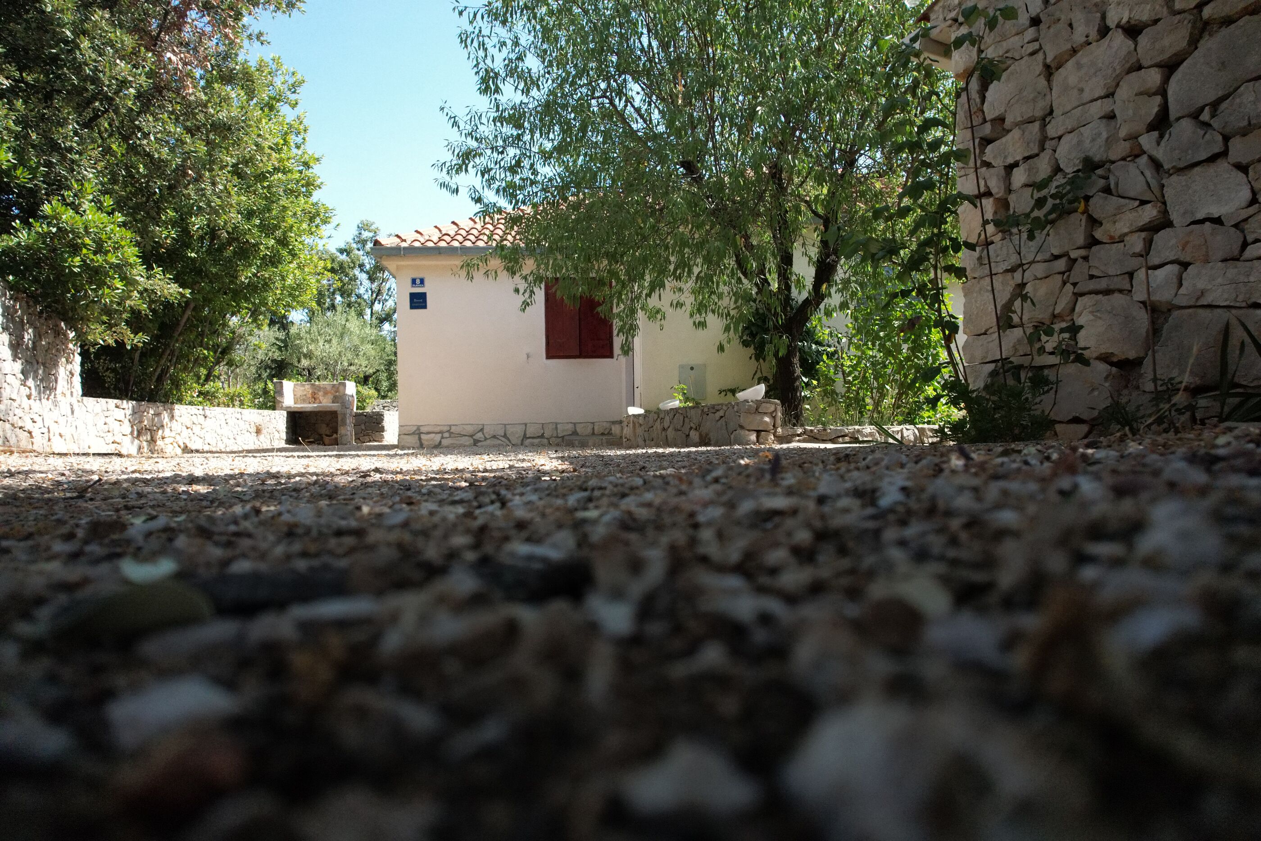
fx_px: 771
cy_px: 420
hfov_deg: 78.6
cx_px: 630
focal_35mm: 22
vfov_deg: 57.2
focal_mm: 8.38
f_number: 2.8
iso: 1600
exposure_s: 1/8000
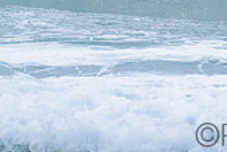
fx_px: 13246
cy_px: -94
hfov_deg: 1.0
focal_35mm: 2099
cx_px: 386
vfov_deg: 0.7
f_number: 5.6
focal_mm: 500
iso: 2000
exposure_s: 1/2000
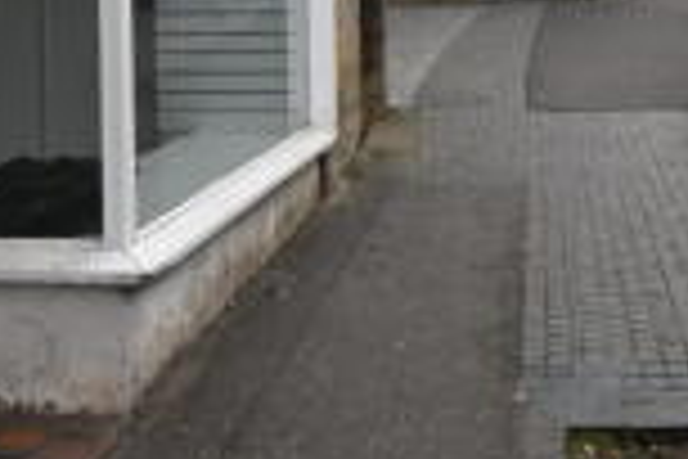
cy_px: 11
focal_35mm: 54
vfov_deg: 24.2
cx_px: 468
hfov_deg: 36.6
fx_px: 1028
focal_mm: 11.5
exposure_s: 1/320
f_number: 9
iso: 400
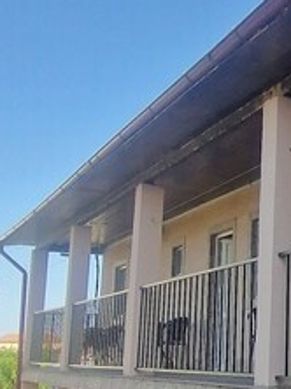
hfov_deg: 20.9
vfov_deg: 32.2
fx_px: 674
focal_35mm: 60
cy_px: 226
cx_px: 428
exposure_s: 1/802
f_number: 2.2
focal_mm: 2.2
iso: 50
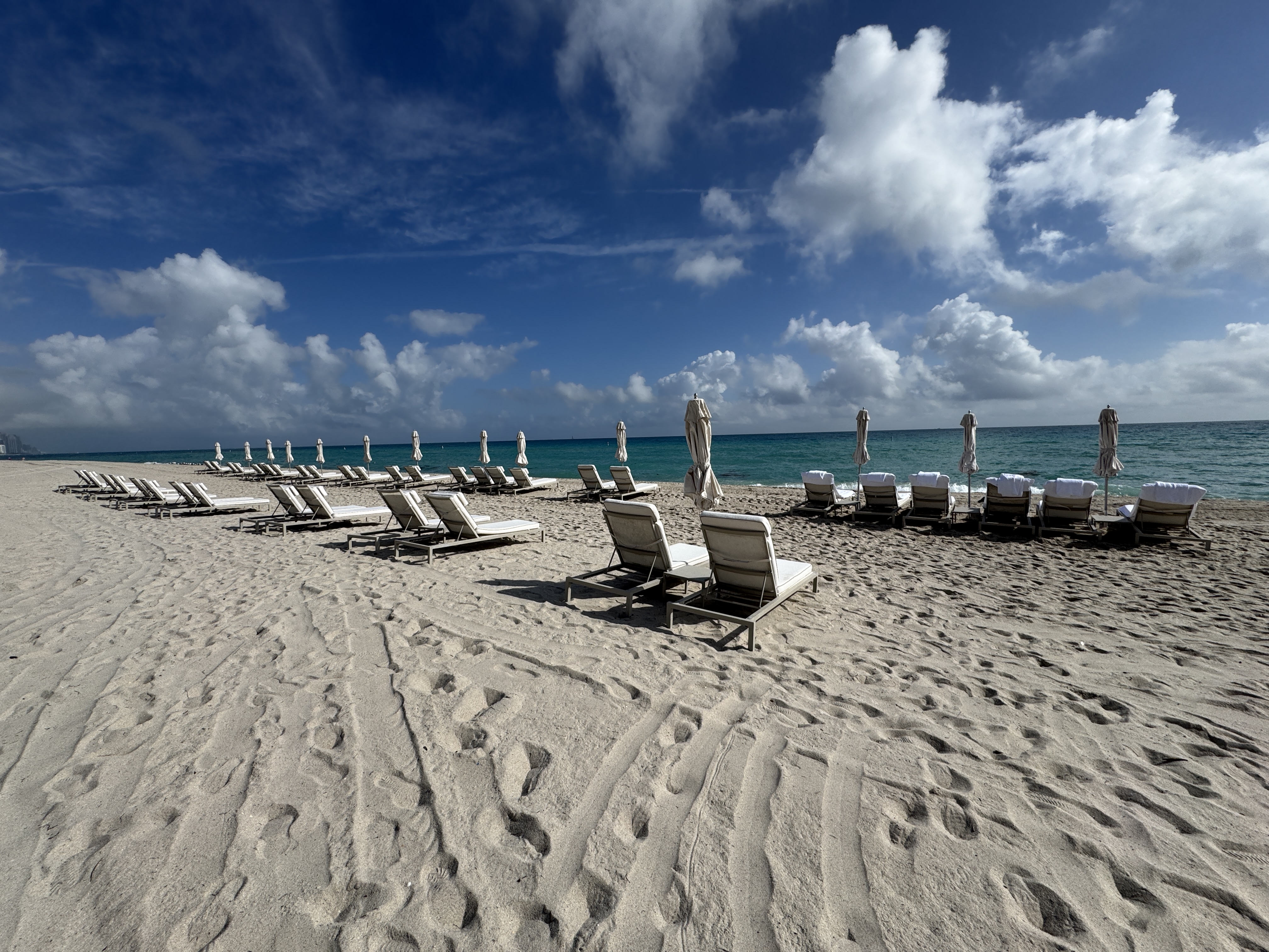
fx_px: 513
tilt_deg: -4.0
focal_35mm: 14
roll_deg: +2.6
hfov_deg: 102.1
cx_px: 634
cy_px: 476
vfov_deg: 85.7
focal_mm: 2.22
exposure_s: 1/4367
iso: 40
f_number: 2.2
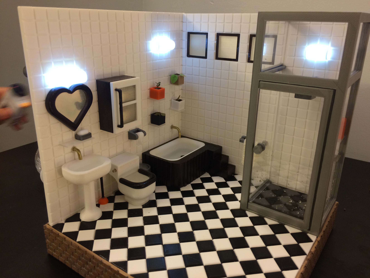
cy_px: 139
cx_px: 185
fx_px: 310
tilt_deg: -20.5
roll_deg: -1.0
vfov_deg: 48.2
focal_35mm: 29
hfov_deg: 61.7
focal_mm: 4.15
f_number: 2.2
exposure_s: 1/30
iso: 100
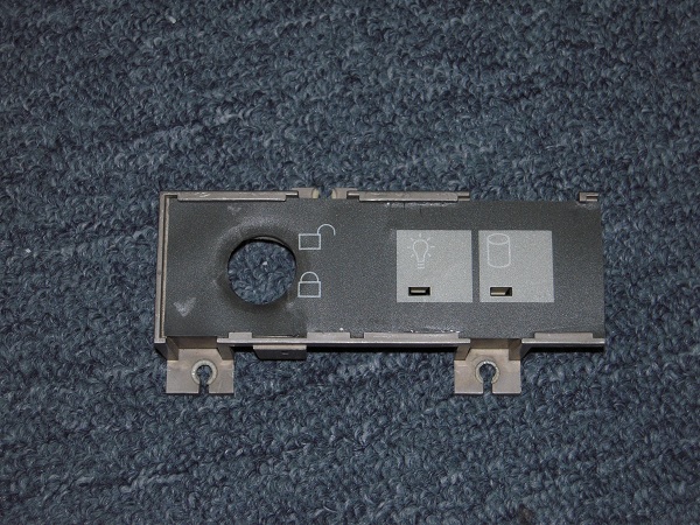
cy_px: 262
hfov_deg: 28.2
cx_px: 350
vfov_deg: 21.3
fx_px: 1395
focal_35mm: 69
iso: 200
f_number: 4.2
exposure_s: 1/40
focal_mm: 12.3
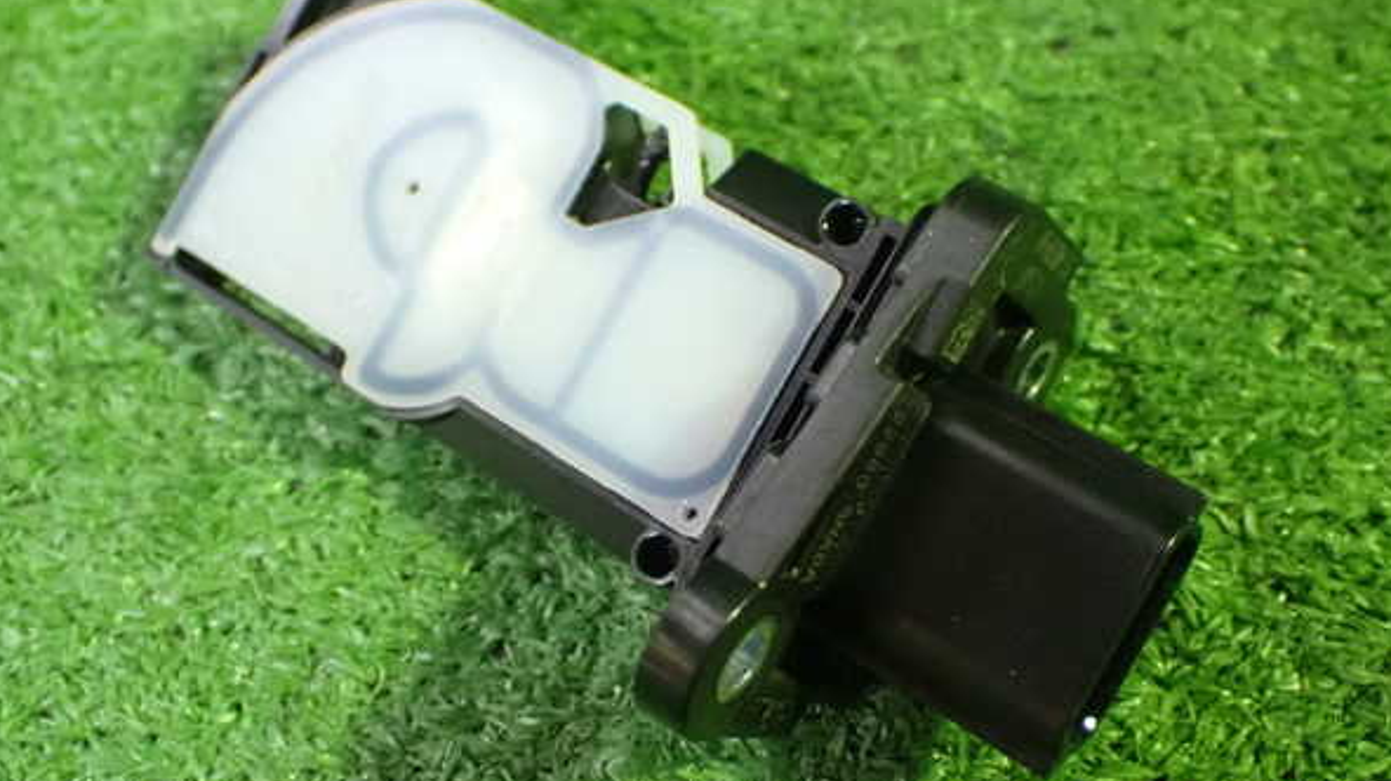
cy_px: 405
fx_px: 1917
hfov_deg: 39.9
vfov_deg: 23.0
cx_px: 697
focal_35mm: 52
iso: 1600
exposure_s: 1/50
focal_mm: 8.4
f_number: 3.1
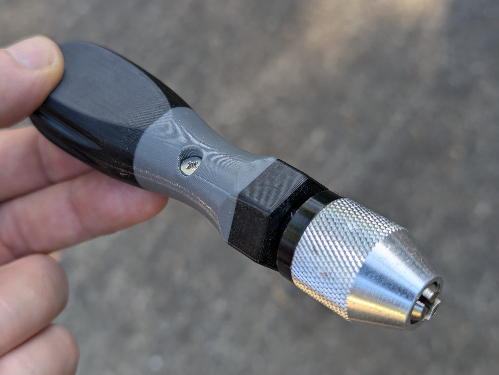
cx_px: 250
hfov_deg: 39.6
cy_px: 188
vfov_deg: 30.3
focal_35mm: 48
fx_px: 693
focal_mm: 6.81
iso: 42
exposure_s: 1/274
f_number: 1.85
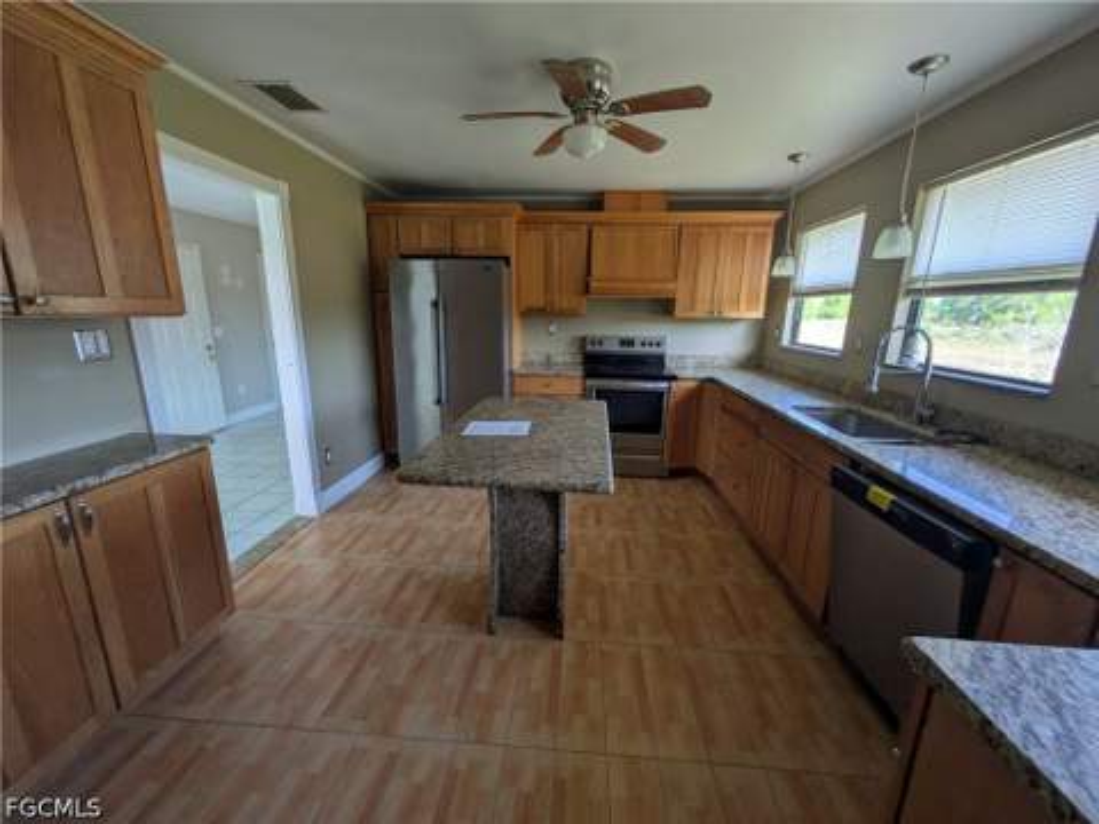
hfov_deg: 102.1
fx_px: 444
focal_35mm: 14
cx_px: 550
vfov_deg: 85.7
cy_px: 412
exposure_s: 1/120
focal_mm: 1.83
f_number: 2.2
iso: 54
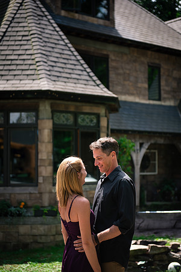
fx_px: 528
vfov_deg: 28.8
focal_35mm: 70
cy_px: 136
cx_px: 90
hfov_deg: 19.5
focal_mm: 70
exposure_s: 1/2000
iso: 500
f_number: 2.8
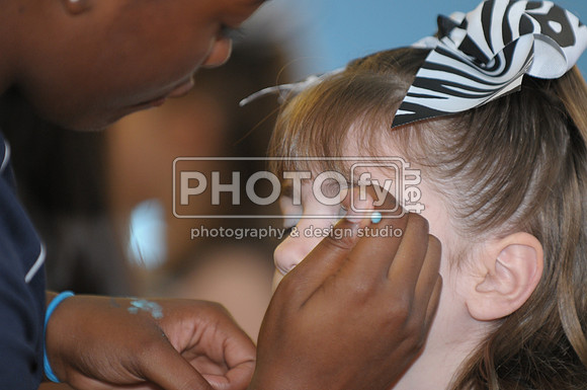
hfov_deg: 6.9
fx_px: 4885
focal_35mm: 300
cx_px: 294
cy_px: 195
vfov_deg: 4.6
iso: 500
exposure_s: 1/125
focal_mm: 200
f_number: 2.8
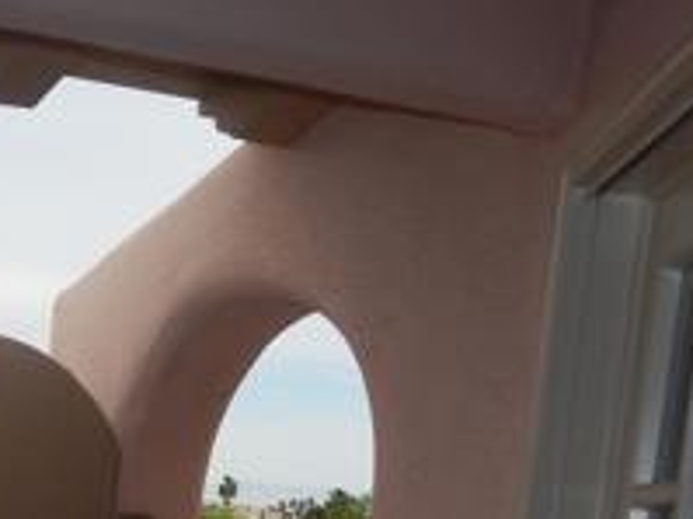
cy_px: 651
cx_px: -268
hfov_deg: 22.7
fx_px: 1481
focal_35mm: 74
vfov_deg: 18.6
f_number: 6
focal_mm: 4
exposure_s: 1/500
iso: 125
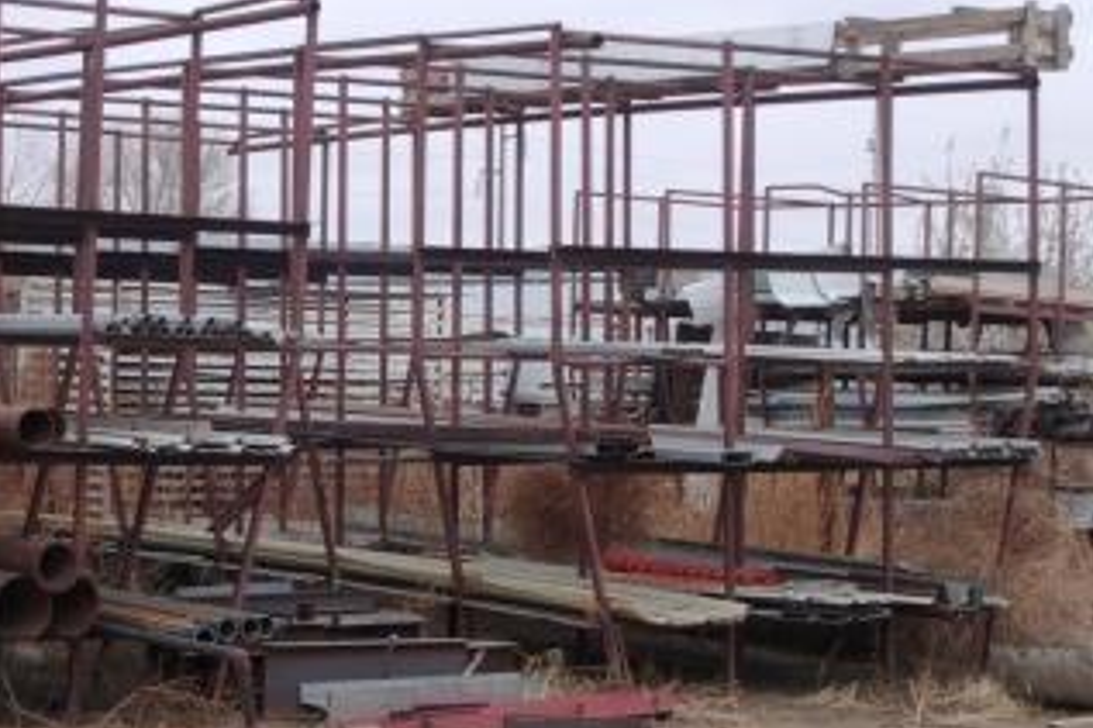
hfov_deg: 20.3
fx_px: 3034
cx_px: 324
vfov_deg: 13.7
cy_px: 348
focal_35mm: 100
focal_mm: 14.2
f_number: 4
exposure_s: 1/125
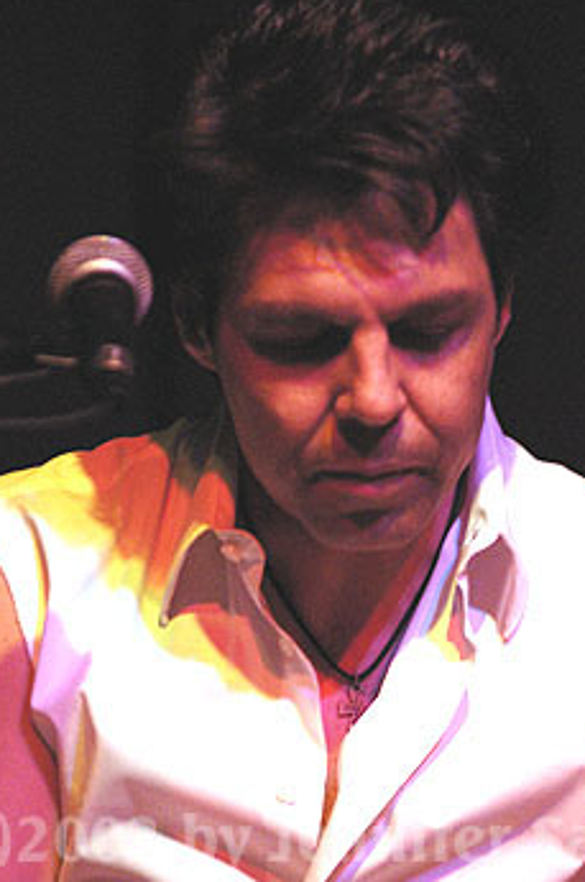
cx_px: 332
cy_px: 585
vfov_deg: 4.7
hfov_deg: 3.2
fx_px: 10634
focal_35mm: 435
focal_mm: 200
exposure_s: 1/80
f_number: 2.8
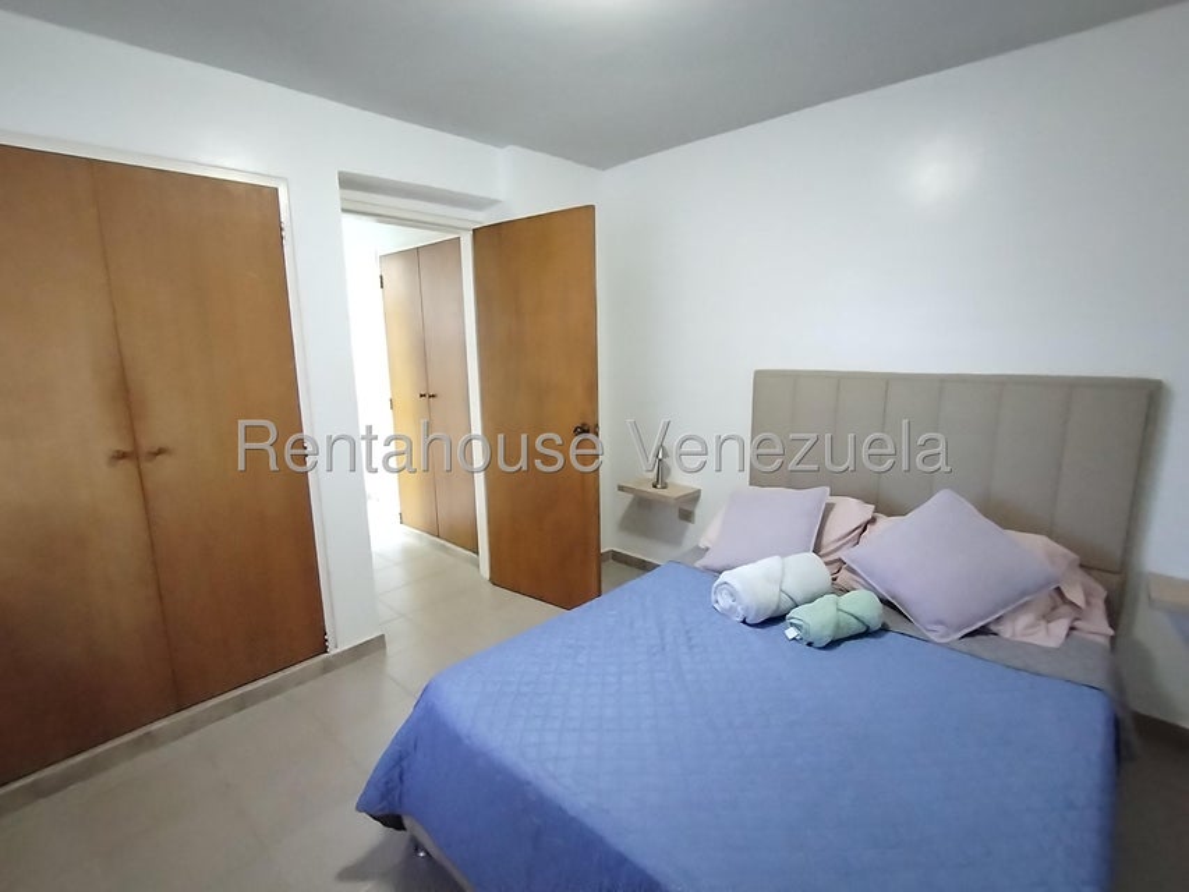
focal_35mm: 17
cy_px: 446
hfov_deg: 91.0
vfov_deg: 74.7
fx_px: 584
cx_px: 594
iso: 875
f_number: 2.2
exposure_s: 1/17.1
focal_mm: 1.42
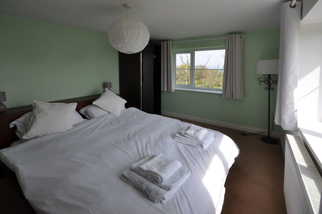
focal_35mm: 15
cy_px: 107
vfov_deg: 77.2
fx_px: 134
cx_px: 161
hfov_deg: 100.5
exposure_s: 1/200
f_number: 7.1
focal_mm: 10
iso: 200
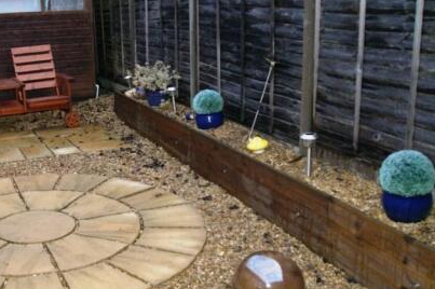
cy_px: 141
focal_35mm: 44
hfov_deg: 43.1
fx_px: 531
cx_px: 109
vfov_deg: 30.5
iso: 400
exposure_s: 1/60
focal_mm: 18
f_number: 5.6
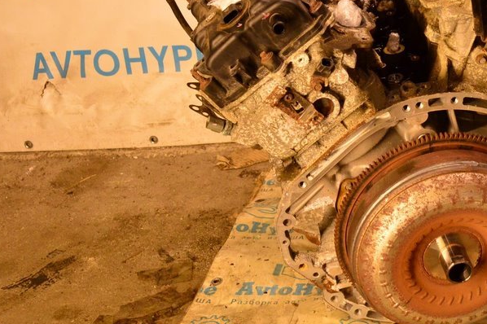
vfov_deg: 17.6
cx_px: 411
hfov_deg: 25.7
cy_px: 87
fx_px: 1041
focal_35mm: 77
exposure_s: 1/50
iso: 1600
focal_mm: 30
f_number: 8
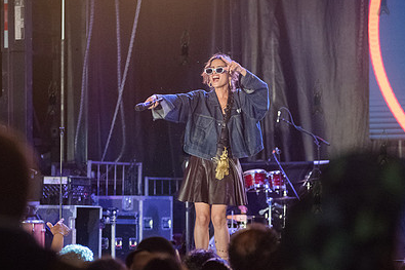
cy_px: 121
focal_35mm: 203
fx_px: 2283
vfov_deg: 6.8
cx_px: 192
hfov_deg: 10.1
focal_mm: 120
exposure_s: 1/400
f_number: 3.5
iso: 6400
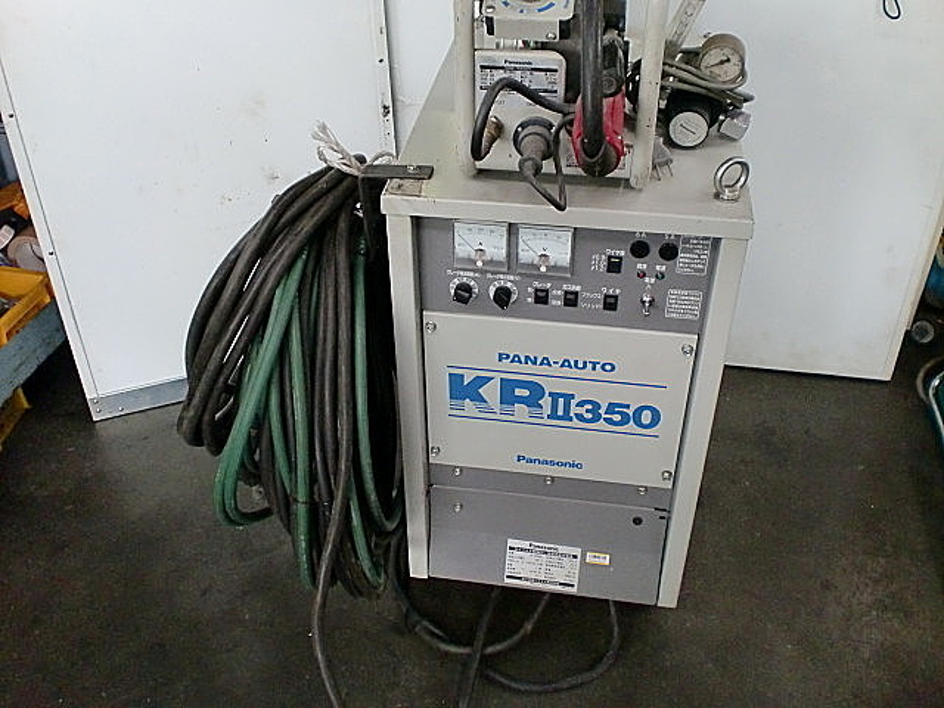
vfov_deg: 40.7
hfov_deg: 52.6
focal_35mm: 35
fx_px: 954
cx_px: 472
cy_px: 354
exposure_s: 1/60
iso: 400
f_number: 3.1
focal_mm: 6.3
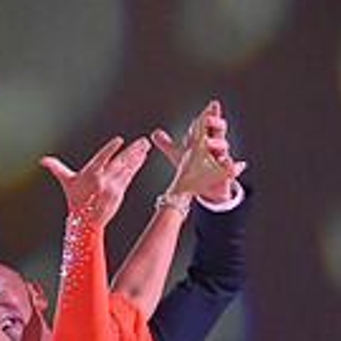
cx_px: -34
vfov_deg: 4.0
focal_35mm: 437
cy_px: 682
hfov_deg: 4.0
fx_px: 4870
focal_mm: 120
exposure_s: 1/400
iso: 4000
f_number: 6.3
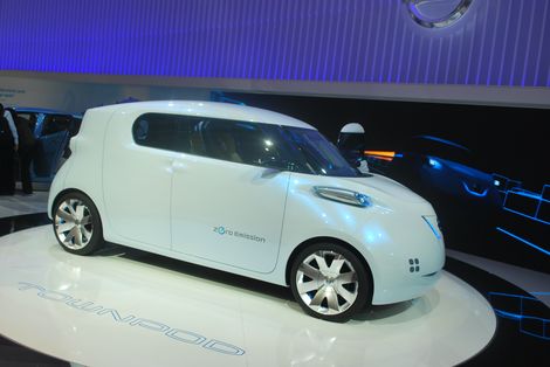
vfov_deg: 40.0
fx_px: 504
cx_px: 275
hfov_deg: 57.2
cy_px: 184
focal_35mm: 33
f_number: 5
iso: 200
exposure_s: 1/100
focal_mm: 22
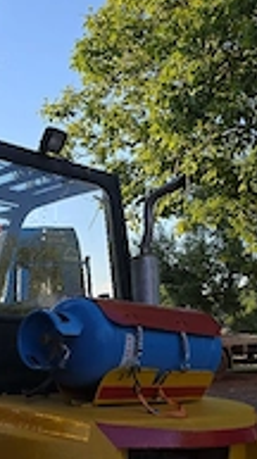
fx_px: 632
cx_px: -17
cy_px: 319
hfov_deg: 21.9
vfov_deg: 39.3
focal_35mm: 52
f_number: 1.7
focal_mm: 6.3
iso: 12
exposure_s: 1/217
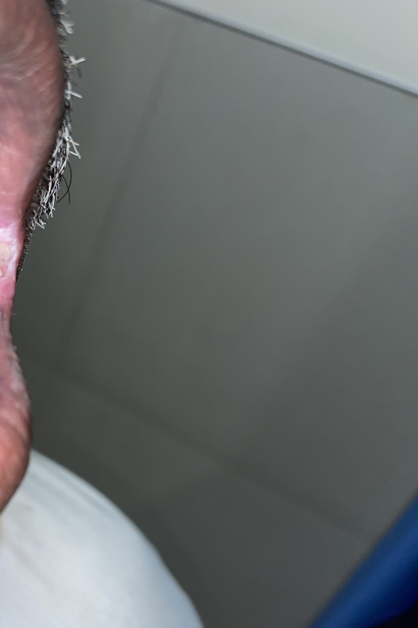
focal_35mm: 37
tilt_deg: -30.2
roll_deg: -18.4
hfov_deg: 33.6
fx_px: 644
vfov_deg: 51.9
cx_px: 26
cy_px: 318
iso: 32
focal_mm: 4.2
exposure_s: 1/74
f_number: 1.6
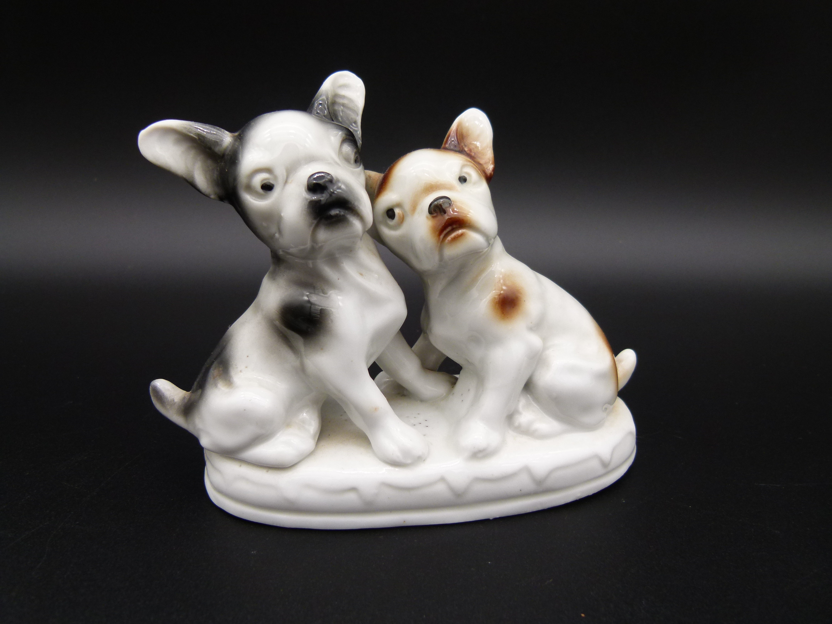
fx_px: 601
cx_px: 416
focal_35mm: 25
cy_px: 312
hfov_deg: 69.4
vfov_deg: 54.9
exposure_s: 1/80
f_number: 2.8
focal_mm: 4.5
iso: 100
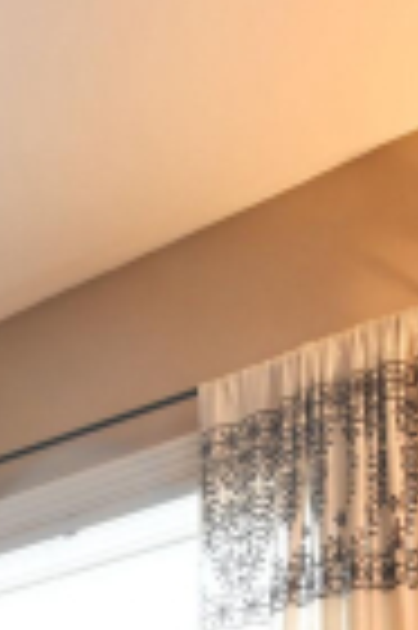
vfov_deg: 20.1
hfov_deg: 14.6
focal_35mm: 75
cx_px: -447
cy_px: 1116
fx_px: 1309
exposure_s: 1/13
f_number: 5.6
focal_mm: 14
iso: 1250
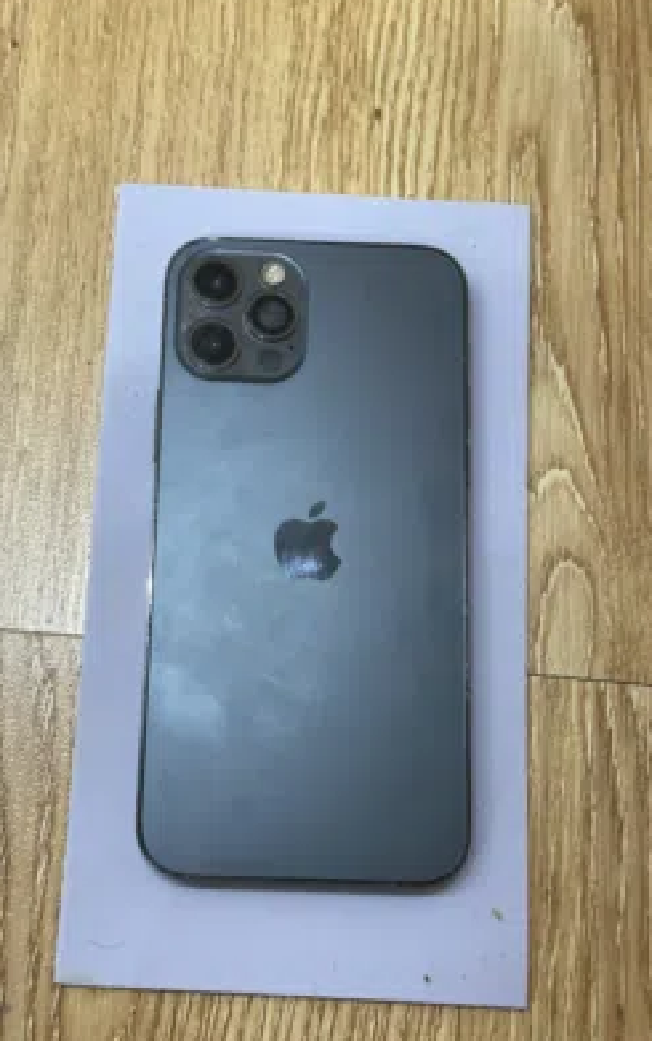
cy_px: 514
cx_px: 269
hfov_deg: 24.9
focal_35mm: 52
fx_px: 1476
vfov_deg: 38.8
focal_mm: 6.86
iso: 50
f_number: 1.78
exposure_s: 1/136
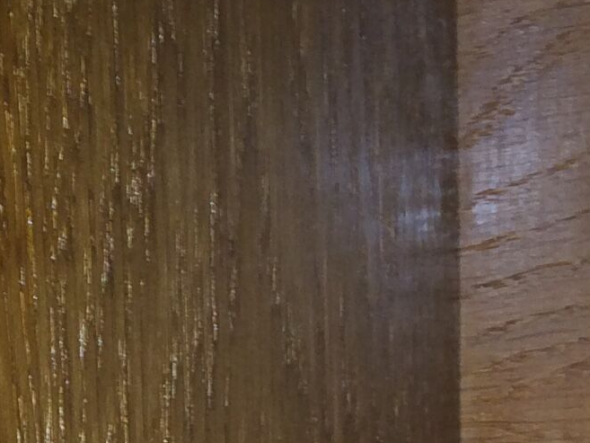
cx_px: -261
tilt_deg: -18.5
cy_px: 1061
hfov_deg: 13.1
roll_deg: +4.9
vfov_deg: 9.2
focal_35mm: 144
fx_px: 2455
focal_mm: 4.15
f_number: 2.2
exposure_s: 1/17
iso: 40
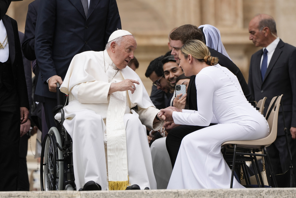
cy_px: 99
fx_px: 4070
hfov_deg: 4.2
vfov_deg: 2.8
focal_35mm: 495
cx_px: 148
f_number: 5.6
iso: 400
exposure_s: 1/1600
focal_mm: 330
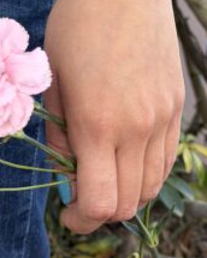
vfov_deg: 21.7
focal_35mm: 87
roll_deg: +0.6
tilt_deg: -11.5
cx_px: 67
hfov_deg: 17.6
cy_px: 54
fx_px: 666
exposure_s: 1/523
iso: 64
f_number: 1.78
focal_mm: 6.76
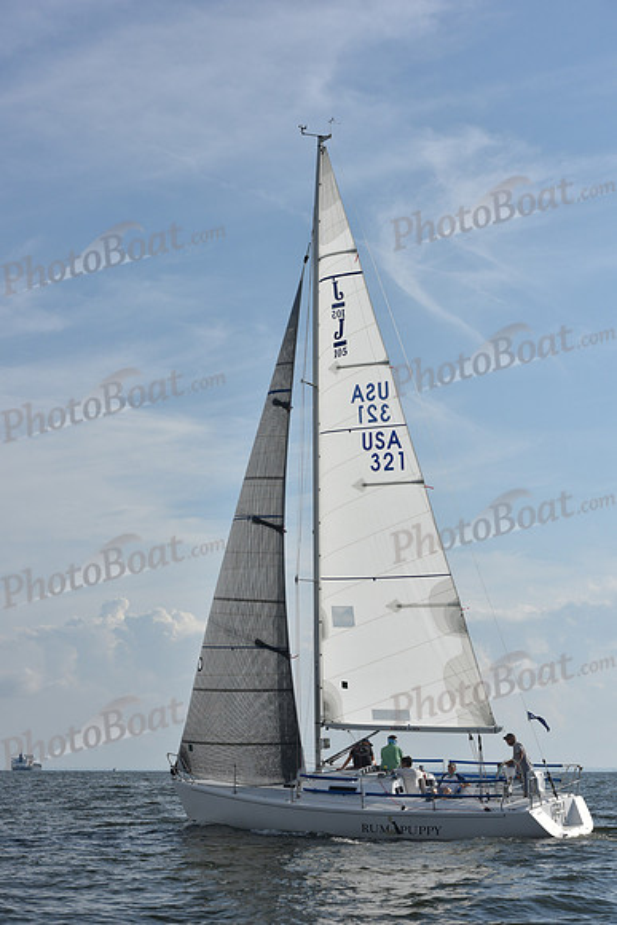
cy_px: 462
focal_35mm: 70
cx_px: 308
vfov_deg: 28.8
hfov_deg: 19.5
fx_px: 1798
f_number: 10
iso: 250
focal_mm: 70
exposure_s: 1/1250
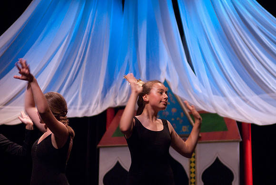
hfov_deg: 17.0
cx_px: 138
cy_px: 92
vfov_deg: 11.4
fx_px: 921
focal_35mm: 120
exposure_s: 1/60
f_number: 2.8
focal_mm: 80
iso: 1250
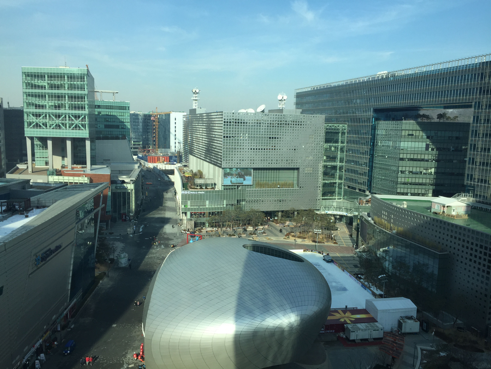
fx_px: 411
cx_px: 246
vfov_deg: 48.2
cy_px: 184
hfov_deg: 61.7
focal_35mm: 29
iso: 32
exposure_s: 1/1041
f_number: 2.2
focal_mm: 4.15
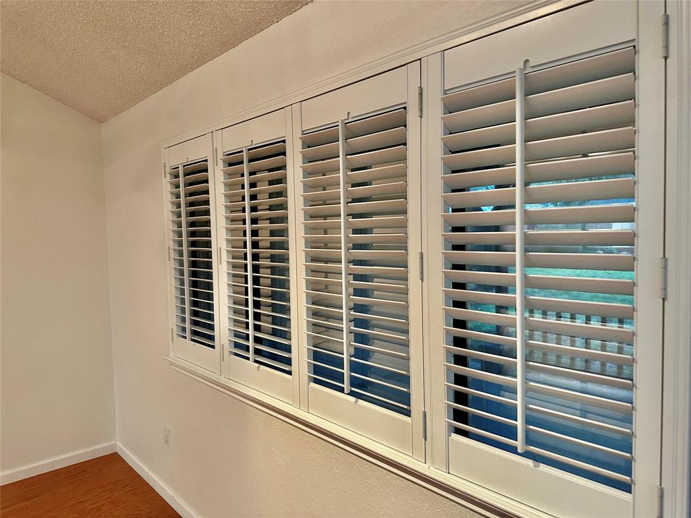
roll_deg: +0.8
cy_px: 259
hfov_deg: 71.6
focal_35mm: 24
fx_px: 479
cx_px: 346
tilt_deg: -6.0
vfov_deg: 56.8
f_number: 1.78
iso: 320
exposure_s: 1/60
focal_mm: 6.86
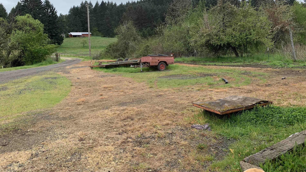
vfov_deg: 39.9
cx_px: 152
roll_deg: +1.9
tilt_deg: -4.2
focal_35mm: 29
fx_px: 235
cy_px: 65
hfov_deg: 66.1
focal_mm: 4.25
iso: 25
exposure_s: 1/1282
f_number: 1.8
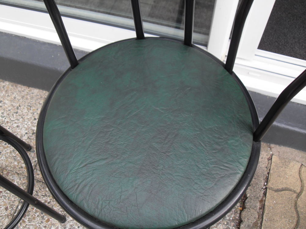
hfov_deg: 50.1
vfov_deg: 38.7
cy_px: 114
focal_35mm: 37
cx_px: 153
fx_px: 327
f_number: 2.8
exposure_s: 1/90
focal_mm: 6.3
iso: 80
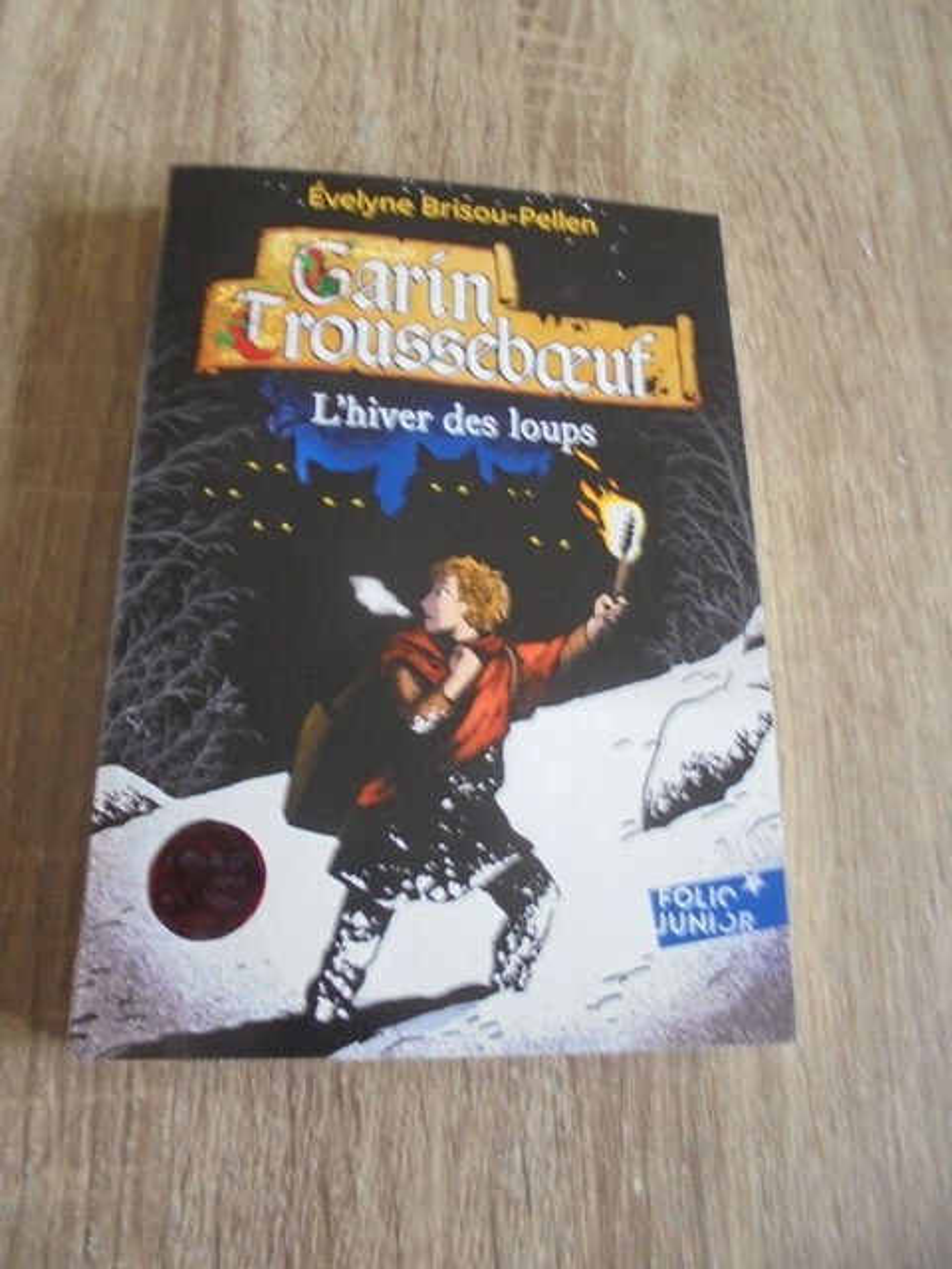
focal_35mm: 26
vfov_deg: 67.3
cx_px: 476
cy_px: 634
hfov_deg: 53.1
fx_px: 953
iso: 400
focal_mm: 4.6
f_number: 3.5
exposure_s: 1/25
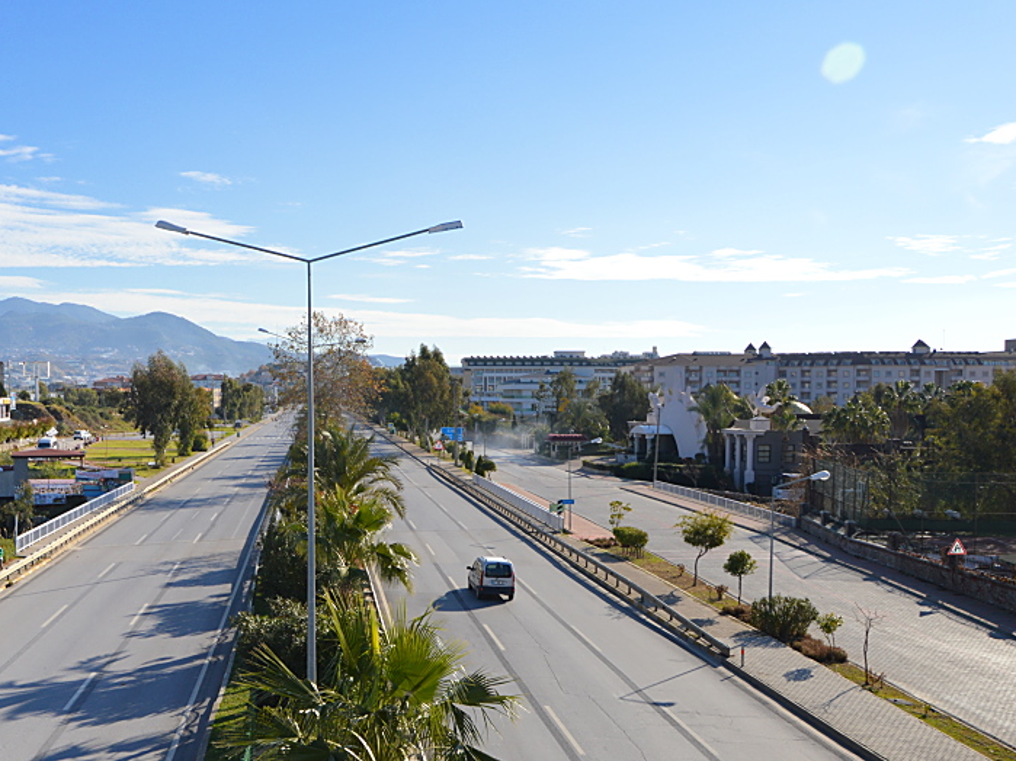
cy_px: 455
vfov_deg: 37.6
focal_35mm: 38
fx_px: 1115
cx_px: 317
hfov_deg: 47.9
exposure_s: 1/200
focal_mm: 18
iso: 100
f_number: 10
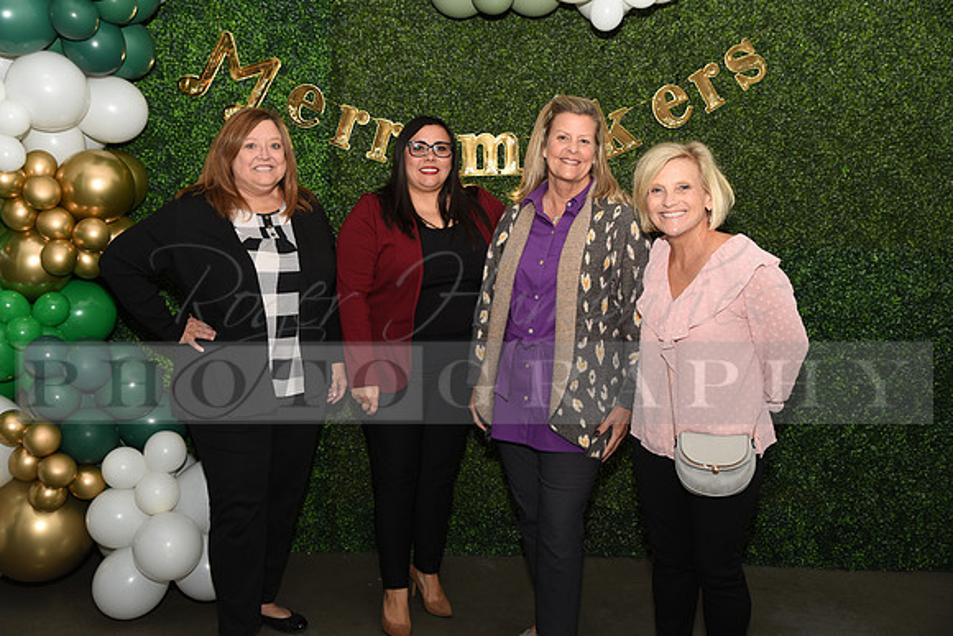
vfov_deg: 37.9
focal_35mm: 35
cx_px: 476
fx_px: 927
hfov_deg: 54.4
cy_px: 318
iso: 100
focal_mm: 35
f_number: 4
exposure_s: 1/60
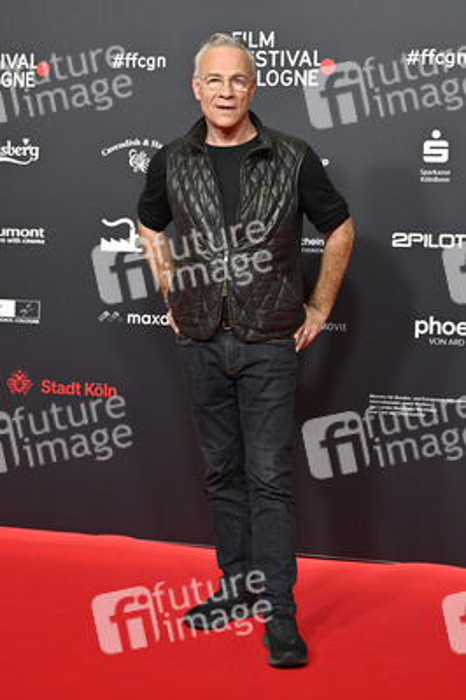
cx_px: 233
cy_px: 350
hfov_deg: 26.9
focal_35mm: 50
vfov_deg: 39.6
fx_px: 972
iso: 800
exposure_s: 1/200
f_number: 5
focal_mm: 50
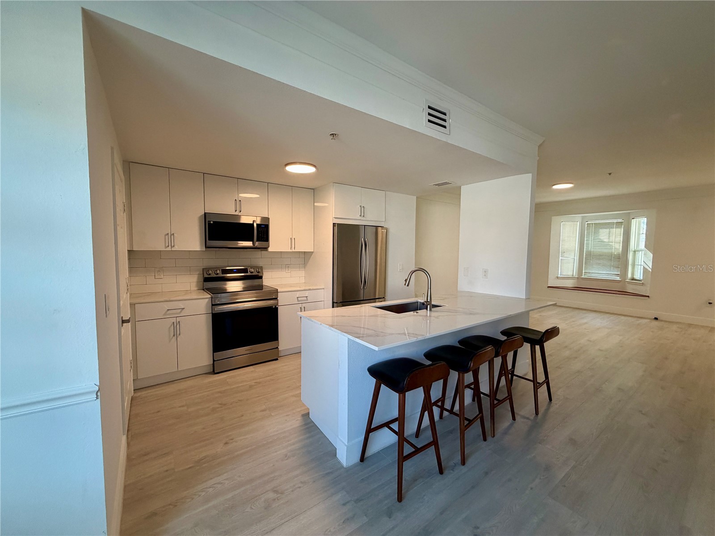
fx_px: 289
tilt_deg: -3.5
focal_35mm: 14
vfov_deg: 85.7
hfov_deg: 102.1
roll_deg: -0.2
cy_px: 268
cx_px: 358
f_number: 2.2
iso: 320
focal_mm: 2.22
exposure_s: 1/120
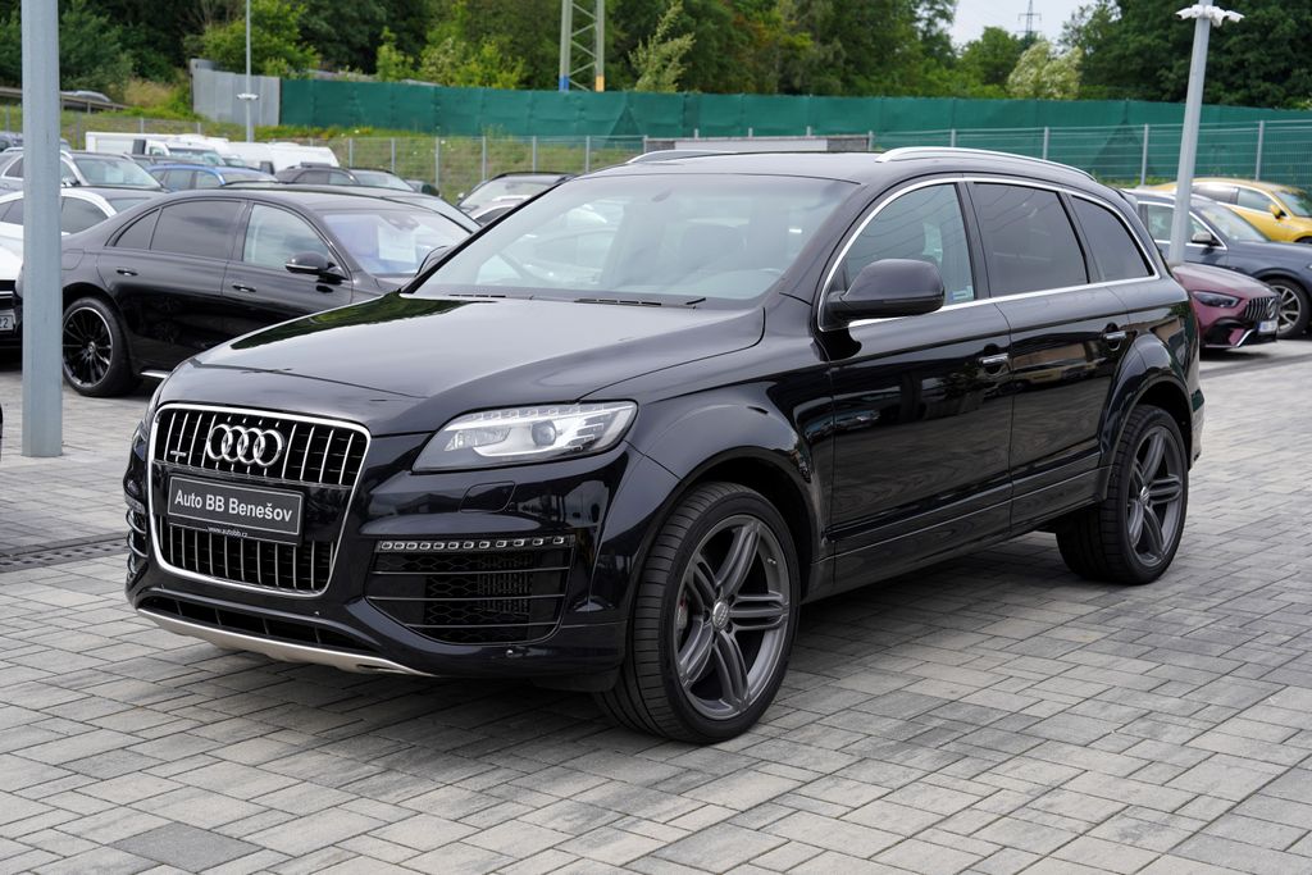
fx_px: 1822
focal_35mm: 50
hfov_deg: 39.6
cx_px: 656
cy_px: 438
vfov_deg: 27.0
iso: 100
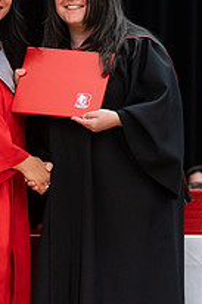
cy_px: 240
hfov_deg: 4.0
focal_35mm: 339
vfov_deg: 6.1
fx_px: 2858
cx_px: 13
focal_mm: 85
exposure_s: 1/200
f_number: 2.8
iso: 1000
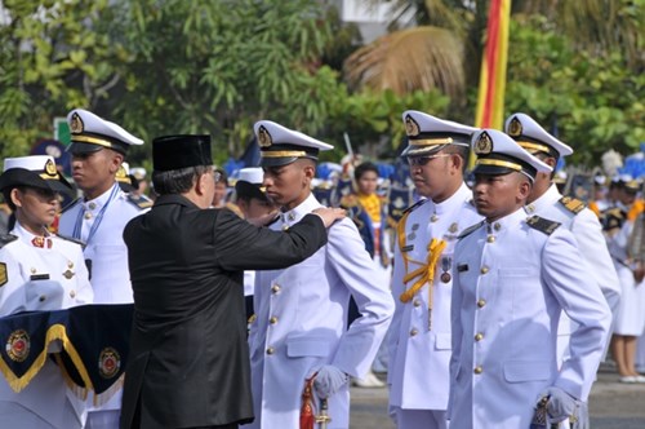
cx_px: 322
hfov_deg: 6.9
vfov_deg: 4.6
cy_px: 214
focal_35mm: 300
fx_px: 5368
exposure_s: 1/500
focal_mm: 200
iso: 200
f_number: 9
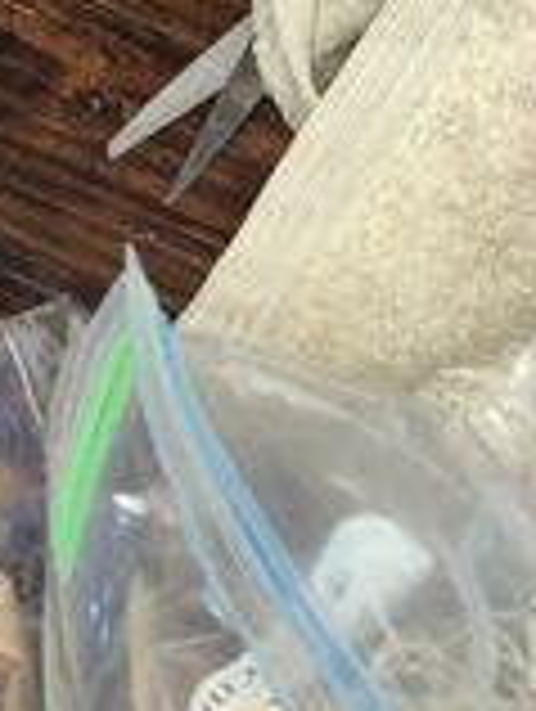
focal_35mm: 149
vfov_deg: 11.7
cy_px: -756
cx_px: -752
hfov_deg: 9.0
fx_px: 3068
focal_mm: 5.4
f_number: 1.8
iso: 160
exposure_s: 1/100
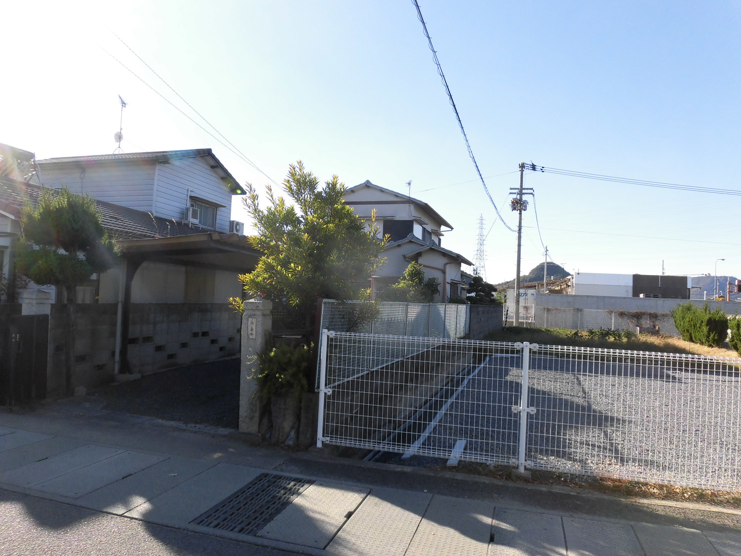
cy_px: 278
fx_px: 514
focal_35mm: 24
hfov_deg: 71.6
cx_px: 370
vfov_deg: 56.8
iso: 100
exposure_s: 1/800
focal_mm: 4.3
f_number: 3.1
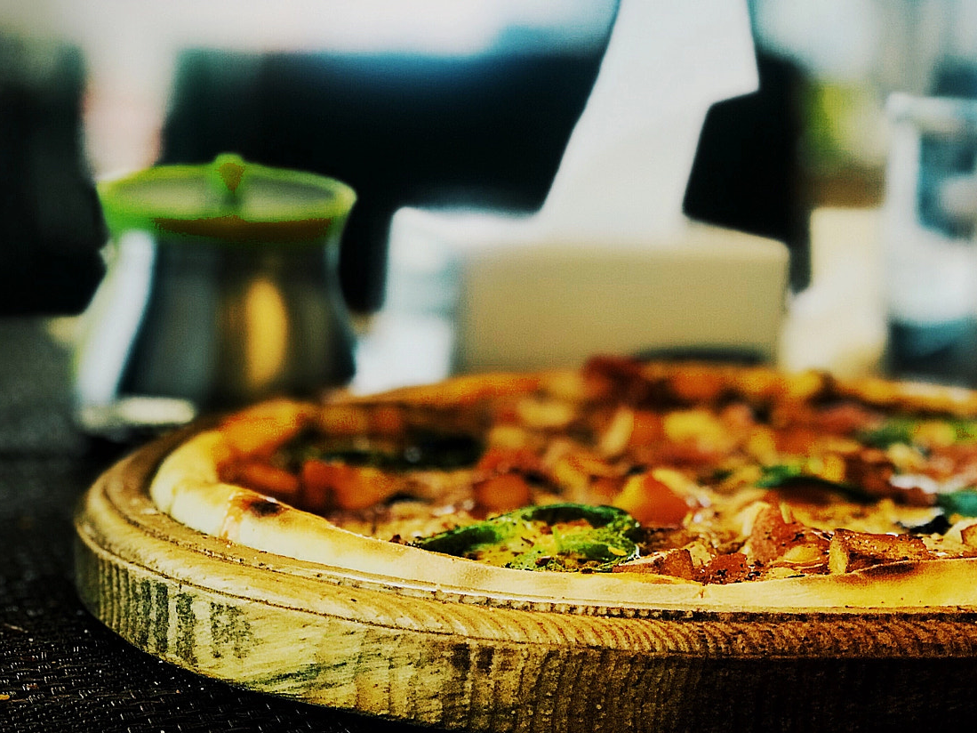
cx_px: 685
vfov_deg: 17.8
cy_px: 356
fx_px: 2342
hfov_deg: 23.4
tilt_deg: -7.1
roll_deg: -1.6
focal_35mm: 83
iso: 40
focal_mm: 6.6
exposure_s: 1/50
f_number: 2.8
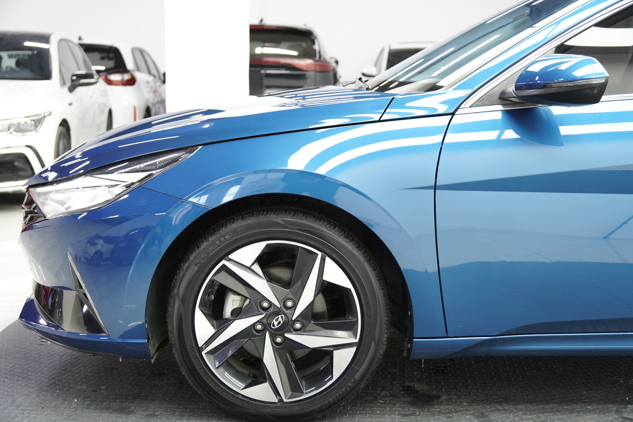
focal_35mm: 45
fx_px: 791
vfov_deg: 29.9
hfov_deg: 43.6
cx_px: 316
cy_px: 211
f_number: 2.8
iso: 640
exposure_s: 1/100
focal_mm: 30
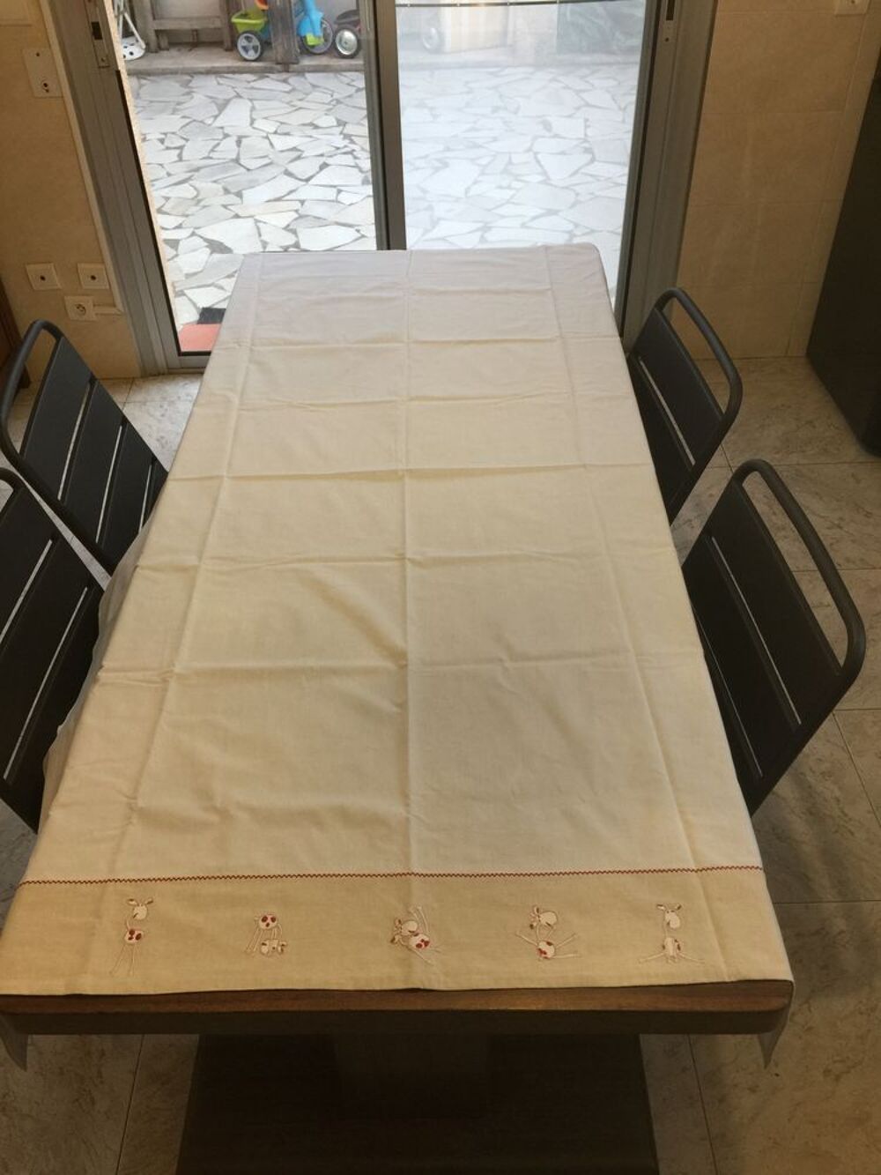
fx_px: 984
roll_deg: +3.0
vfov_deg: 61.7
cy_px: 588
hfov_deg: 48.2
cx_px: 440
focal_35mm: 29
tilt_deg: -42.2
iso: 40
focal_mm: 4.15
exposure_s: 1/17
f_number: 2.2
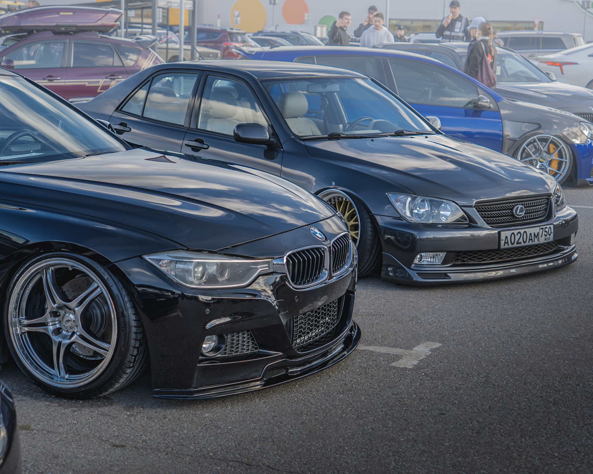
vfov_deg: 22.4
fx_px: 1198
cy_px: 211
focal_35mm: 68
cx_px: 314
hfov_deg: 27.8
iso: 100
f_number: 2.8
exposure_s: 1/400
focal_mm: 34.1
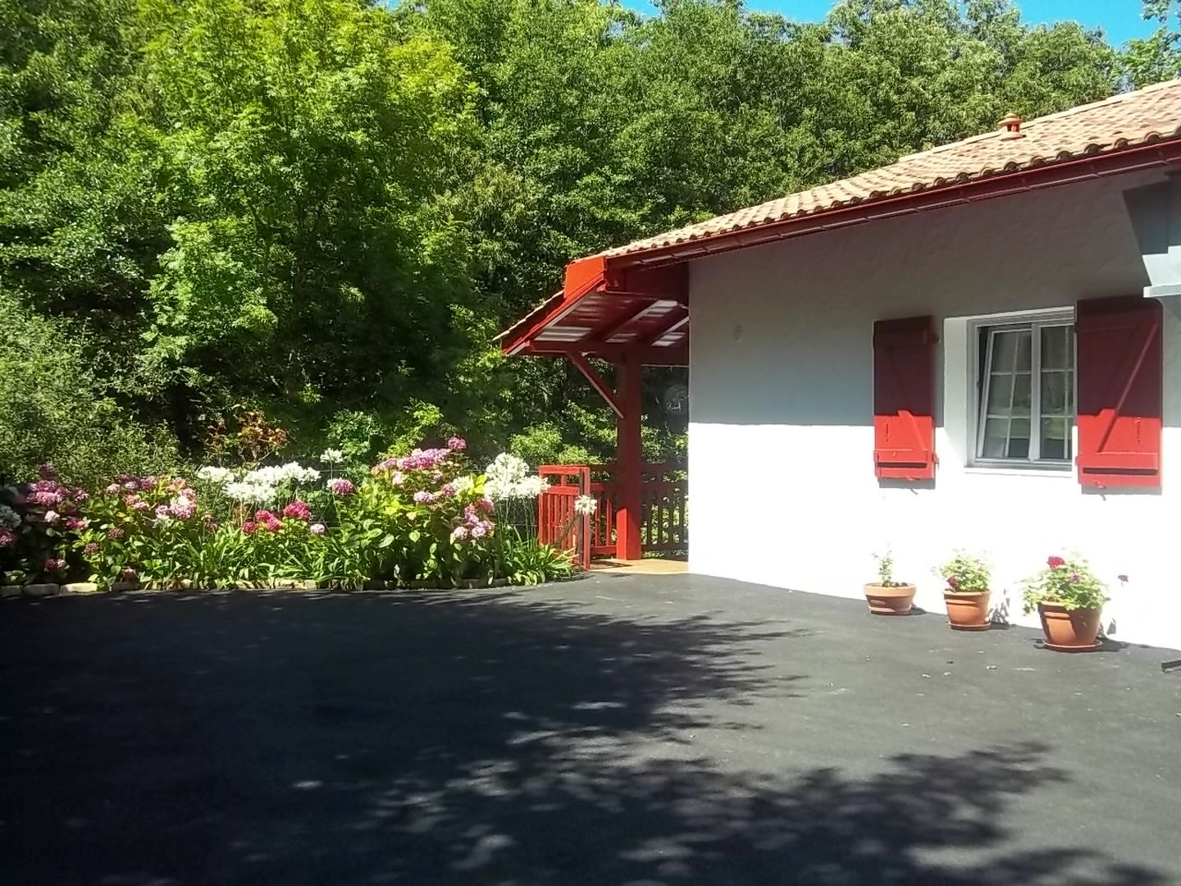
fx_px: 1365
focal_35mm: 40
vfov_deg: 36.0
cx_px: 590
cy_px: 443
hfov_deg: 46.8
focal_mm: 7.1
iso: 80
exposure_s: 1/500
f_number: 3.2
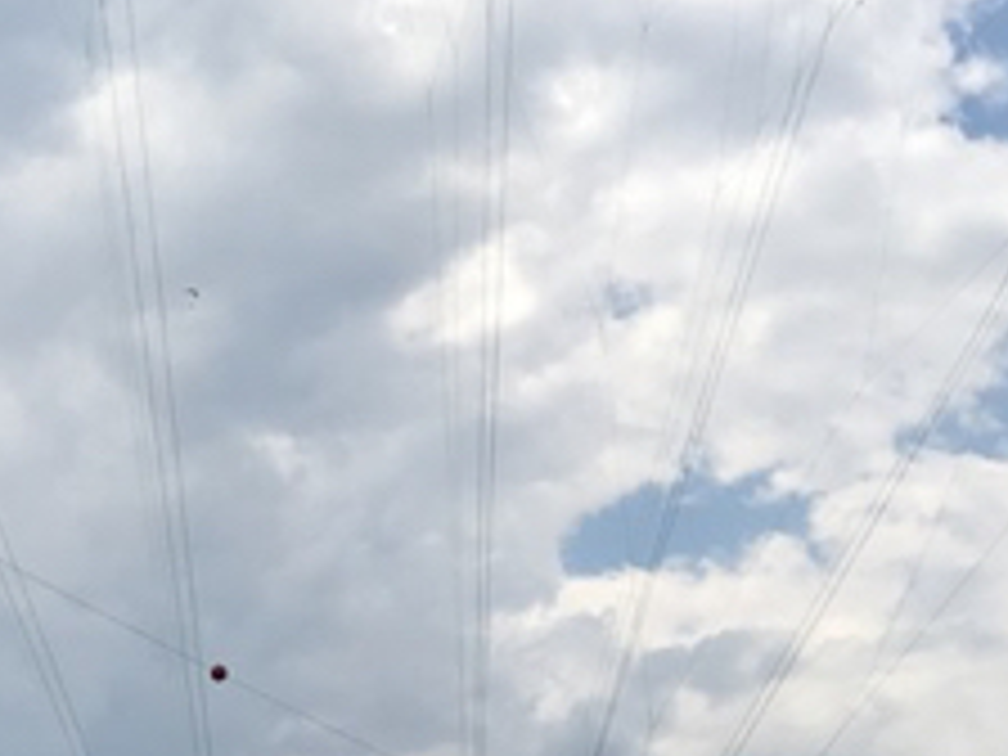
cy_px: 526
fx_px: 2912
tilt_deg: +14.9
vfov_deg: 14.8
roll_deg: +1.2
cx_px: 189
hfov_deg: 19.4
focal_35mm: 100
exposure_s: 1/3831
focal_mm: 3.99
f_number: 1.8
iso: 20
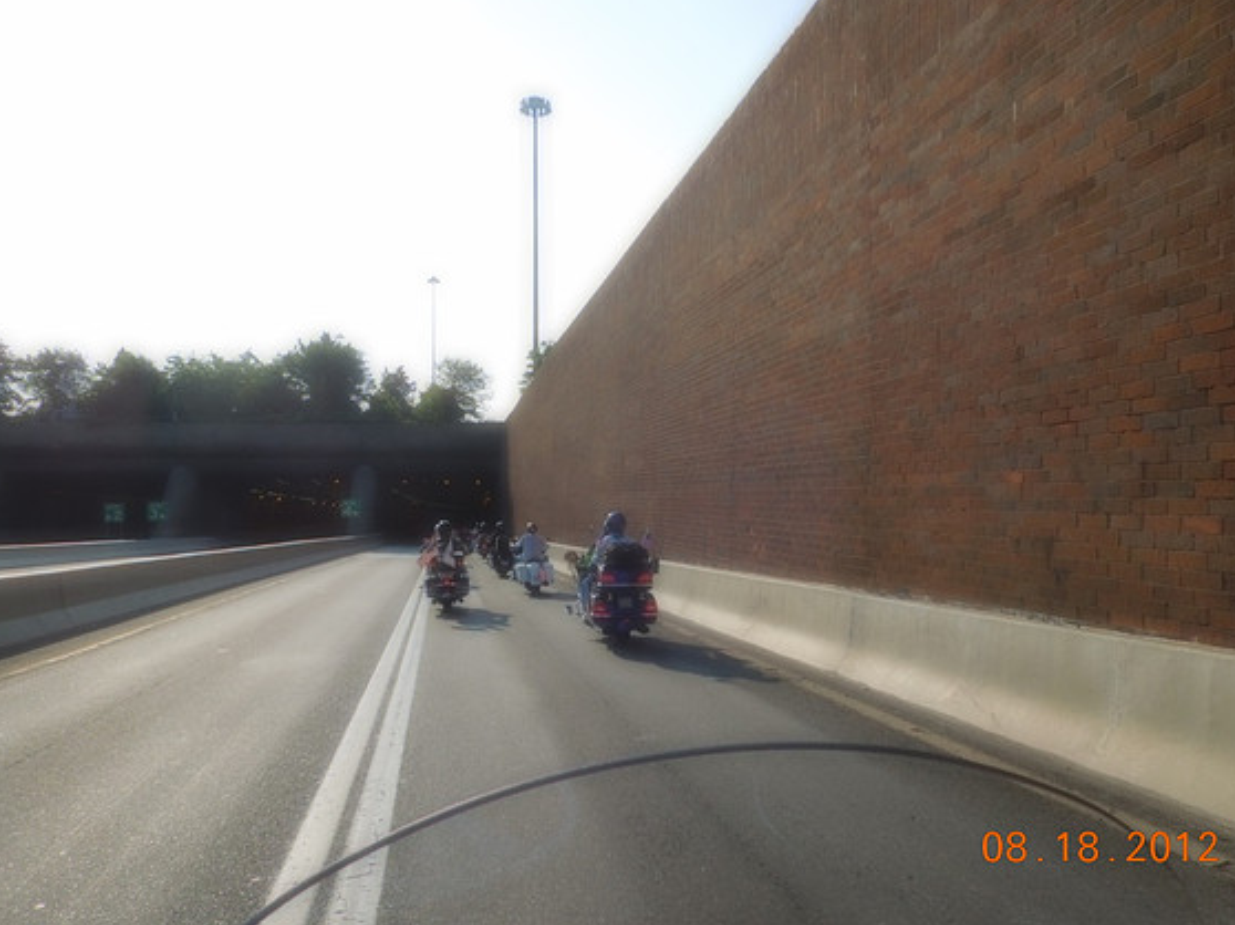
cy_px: 468
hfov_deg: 67.3
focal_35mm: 26
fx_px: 927
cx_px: 633
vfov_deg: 53.0
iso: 100
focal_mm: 4.5
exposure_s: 1/1250
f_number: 3.3
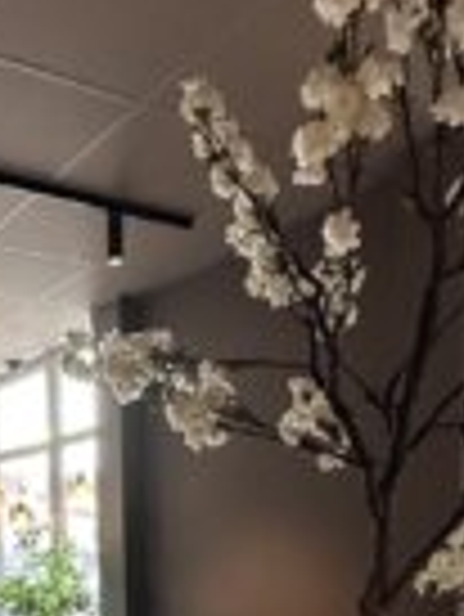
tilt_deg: -4.9
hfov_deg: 30.6
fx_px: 821
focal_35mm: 46
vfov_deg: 36.6
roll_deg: +1.3
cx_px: 81
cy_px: 629
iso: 320
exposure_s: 1/50
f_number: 2.2
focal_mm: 2.22
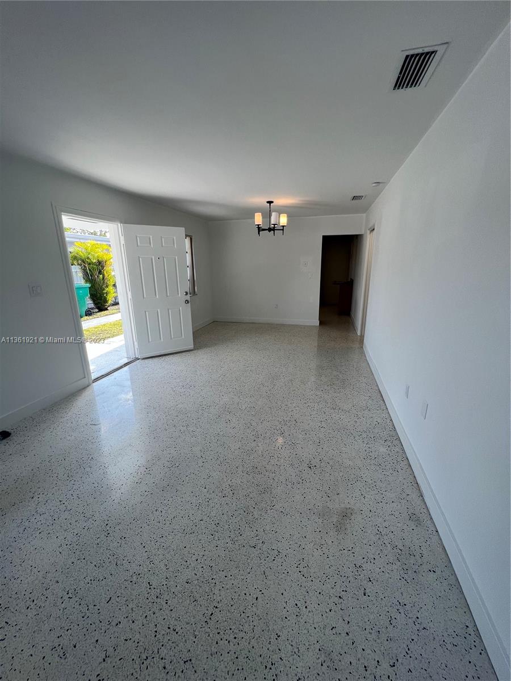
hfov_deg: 89.9
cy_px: 340
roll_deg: +1.0
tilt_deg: -15.5
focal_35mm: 13
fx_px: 256
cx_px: 256
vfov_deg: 106.2
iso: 40
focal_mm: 1.57
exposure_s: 1/120
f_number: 1.8
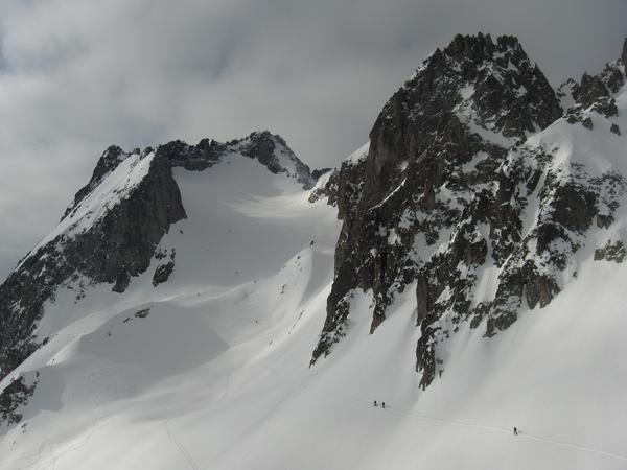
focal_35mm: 39
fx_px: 706
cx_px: 314
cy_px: 235
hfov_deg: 47.9
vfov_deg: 36.8
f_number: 4.8
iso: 50
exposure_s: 1/2083
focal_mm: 8
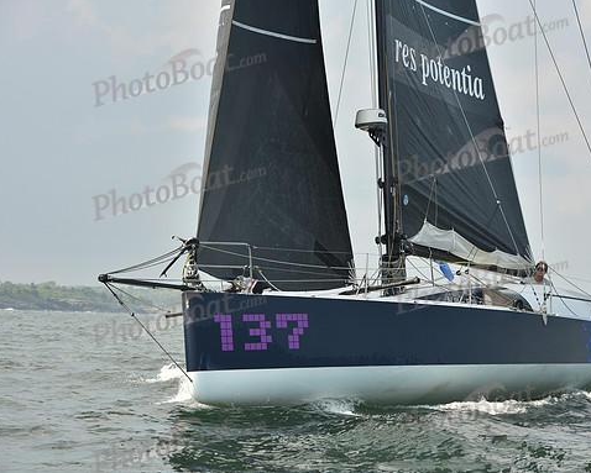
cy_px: 235
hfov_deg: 14.6
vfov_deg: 11.7
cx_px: 331
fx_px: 2310
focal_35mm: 132
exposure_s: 1/800
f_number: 8
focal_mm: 116
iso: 250
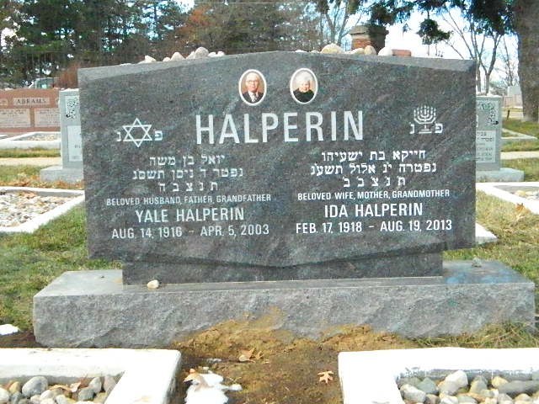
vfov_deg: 30.9
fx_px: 732
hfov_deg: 40.4
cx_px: 270
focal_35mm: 47
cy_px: 202
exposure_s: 1/1000
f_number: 10.2
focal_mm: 8.4
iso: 6400
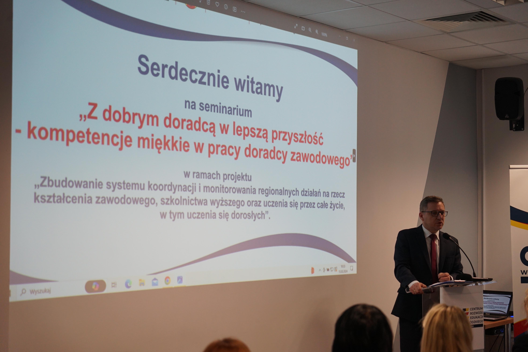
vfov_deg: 23.0
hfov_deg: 33.9
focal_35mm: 59
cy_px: 176
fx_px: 865
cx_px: 264
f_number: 4
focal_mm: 59
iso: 1000
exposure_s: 1/160
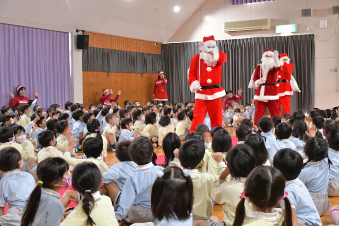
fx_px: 424
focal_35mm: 45
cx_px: 170
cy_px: 113
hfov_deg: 43.6
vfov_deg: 29.9
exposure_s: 1/50
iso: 6400
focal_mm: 30
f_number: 4
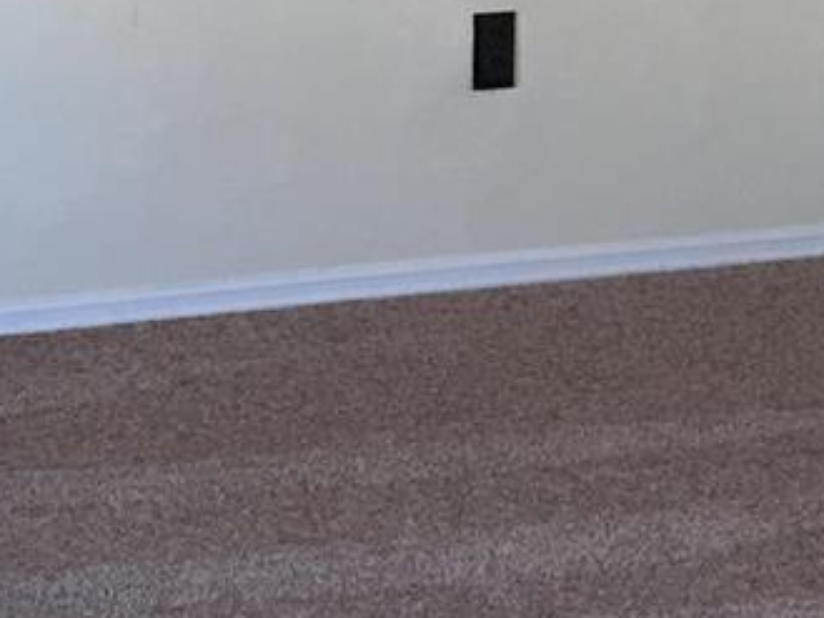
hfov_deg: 13.5
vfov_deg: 10.0
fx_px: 3358
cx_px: -223
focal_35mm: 141
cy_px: -498
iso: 32
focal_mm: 4.15
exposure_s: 1/15
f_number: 2.2
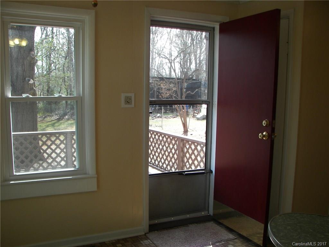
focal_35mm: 36
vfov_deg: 39.7
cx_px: 164
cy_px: 124
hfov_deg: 51.4
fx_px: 342
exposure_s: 1/100
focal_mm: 6
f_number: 2.8
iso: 50
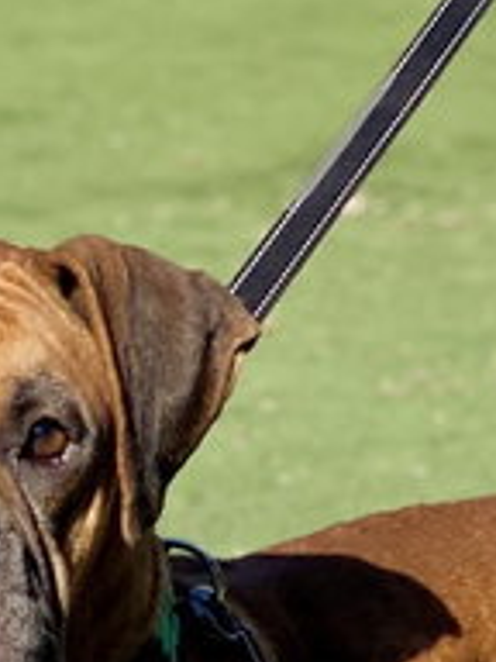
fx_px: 3458
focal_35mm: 181
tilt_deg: -21.2
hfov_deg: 8.2
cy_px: 857
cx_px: 293
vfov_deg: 10.7
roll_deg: -0.9
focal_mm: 6
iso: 20
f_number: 2
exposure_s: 1/1199
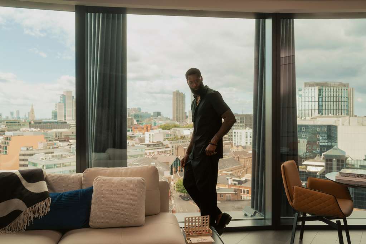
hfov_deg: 65.5
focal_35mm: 28
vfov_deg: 46.4
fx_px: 285
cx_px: 183
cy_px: 122
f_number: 5.6
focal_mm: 28
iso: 500
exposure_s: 1/500
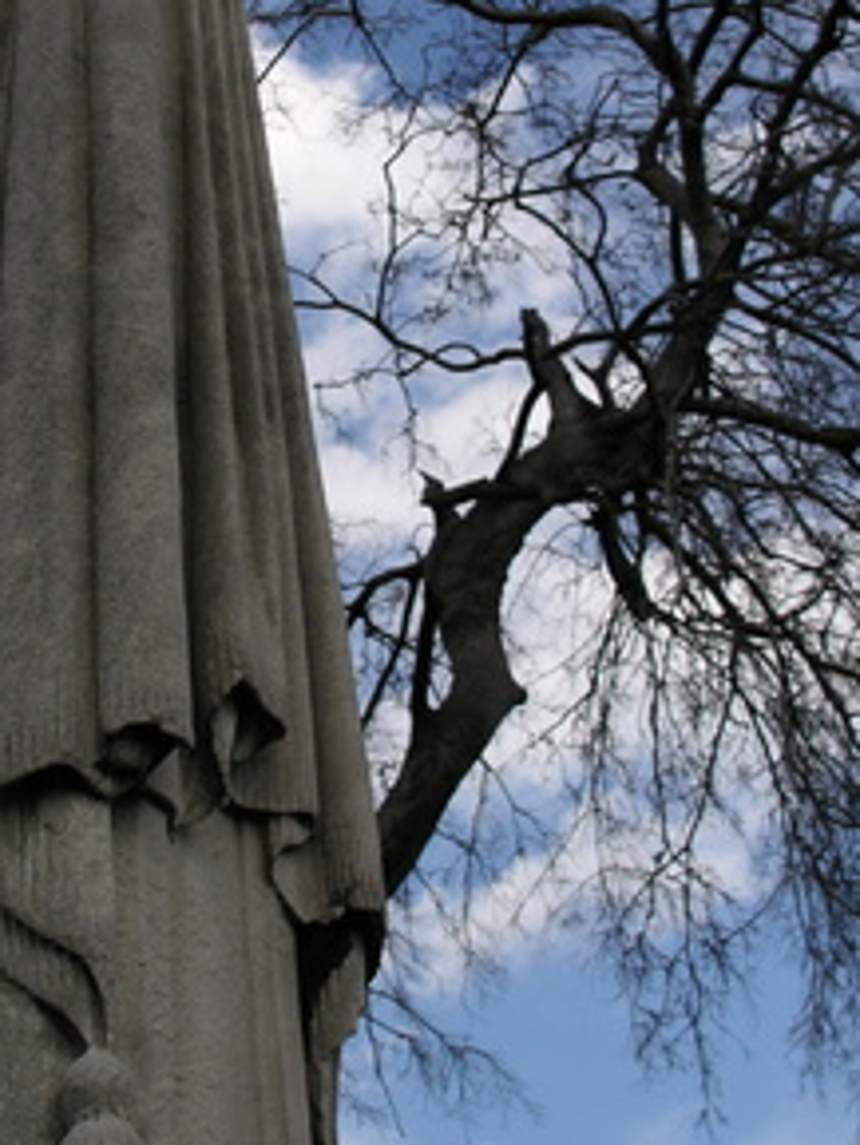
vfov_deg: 25.6
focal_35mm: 76
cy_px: 440
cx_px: 224
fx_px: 2516
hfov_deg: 19.3
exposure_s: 1/506
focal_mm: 9.5
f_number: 4
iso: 50
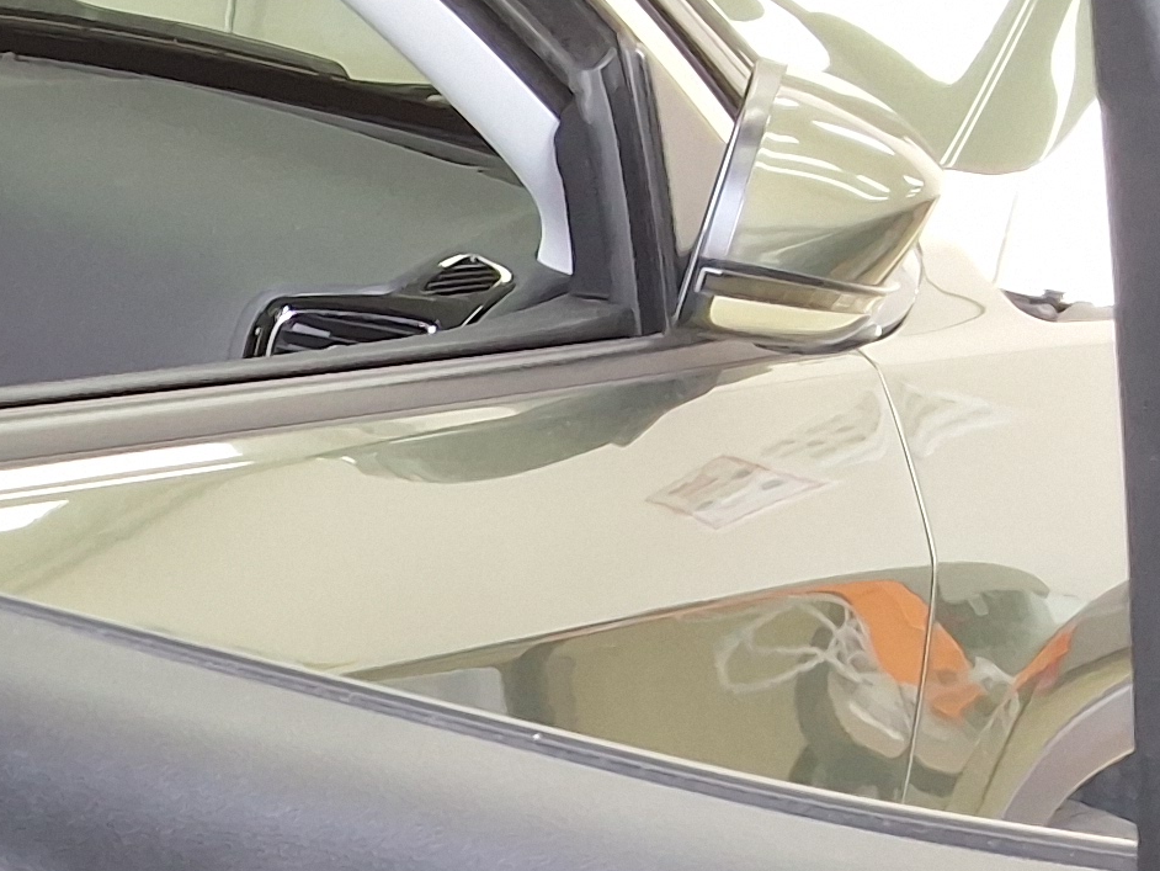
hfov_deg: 17.3
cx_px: -781
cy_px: 939
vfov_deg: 14.9
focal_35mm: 97
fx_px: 3251
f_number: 1.9
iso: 50
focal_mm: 2.91
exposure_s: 1/40
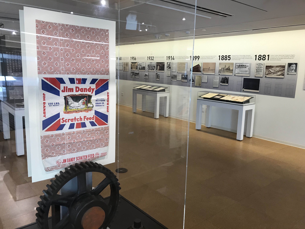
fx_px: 247
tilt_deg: -8.8
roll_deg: -1.9
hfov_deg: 63.4
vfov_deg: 49.7
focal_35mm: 28
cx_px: 152
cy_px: 114
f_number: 1.8
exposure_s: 1/30
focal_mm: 3.99
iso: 25
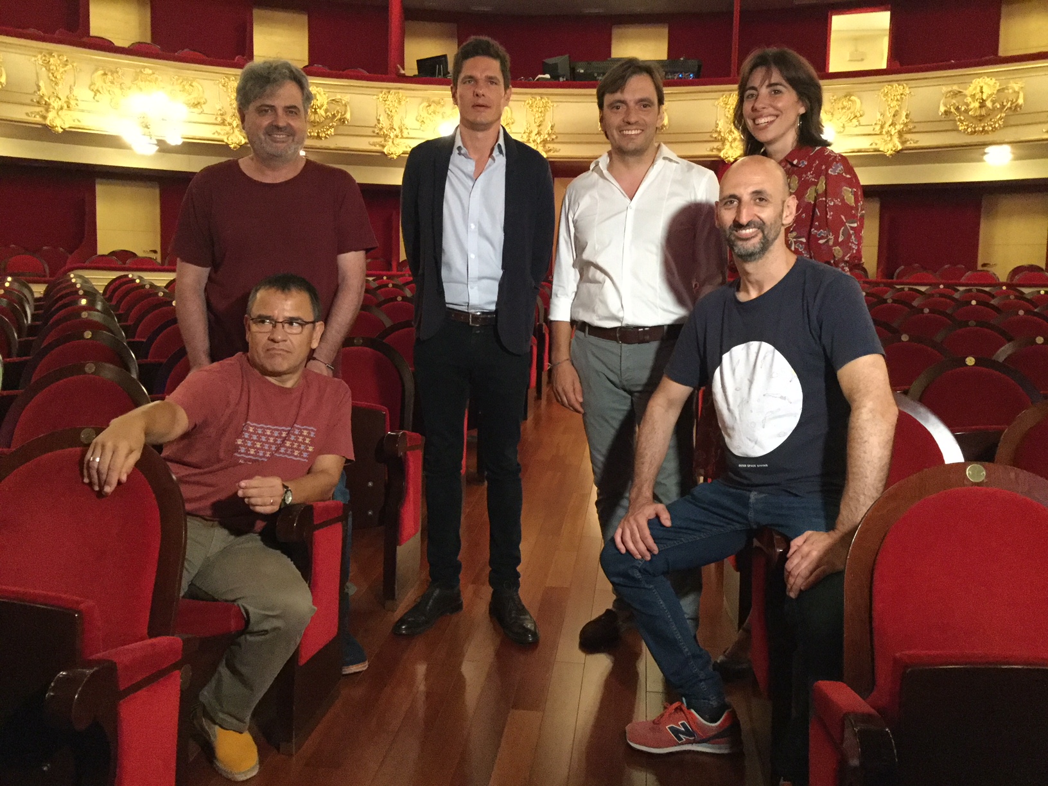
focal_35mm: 31
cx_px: 524
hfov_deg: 58.4
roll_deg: -1.1
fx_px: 939
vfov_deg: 45.4
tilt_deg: -7.2
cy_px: 393
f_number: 2.4
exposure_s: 1/17
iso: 400
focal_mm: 3.3
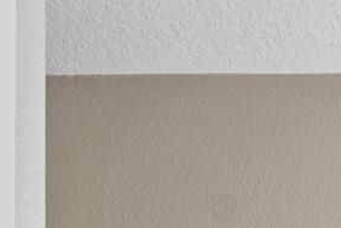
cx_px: 699
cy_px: 868
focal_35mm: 108
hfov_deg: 15.1
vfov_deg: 8.3
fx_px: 1023
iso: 125
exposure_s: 2.5
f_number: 8
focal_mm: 14
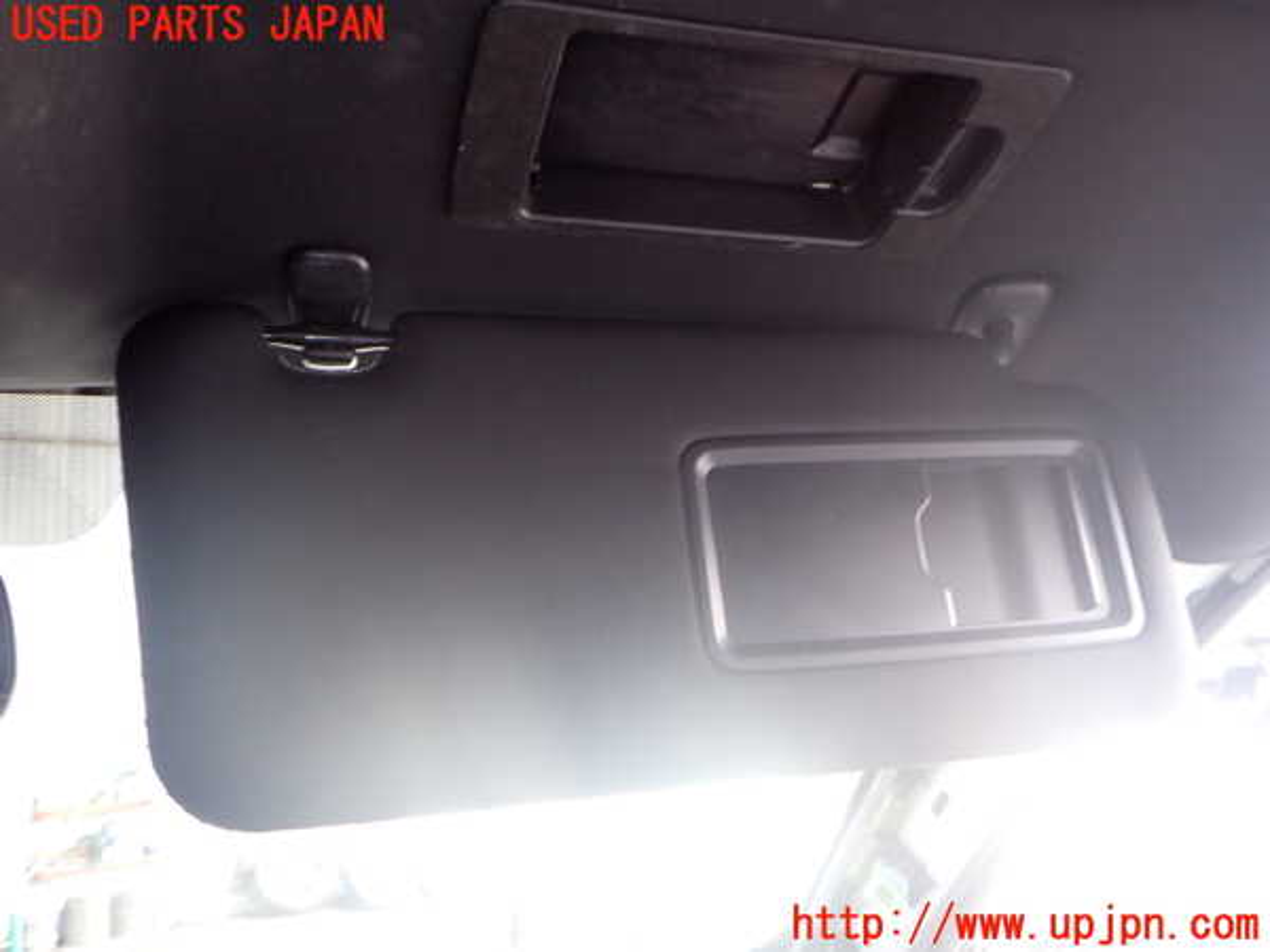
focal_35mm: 30
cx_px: 635
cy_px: 476
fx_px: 1101
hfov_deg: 60.0
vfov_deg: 46.8
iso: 200
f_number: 2.3
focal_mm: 5.4
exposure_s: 1/40
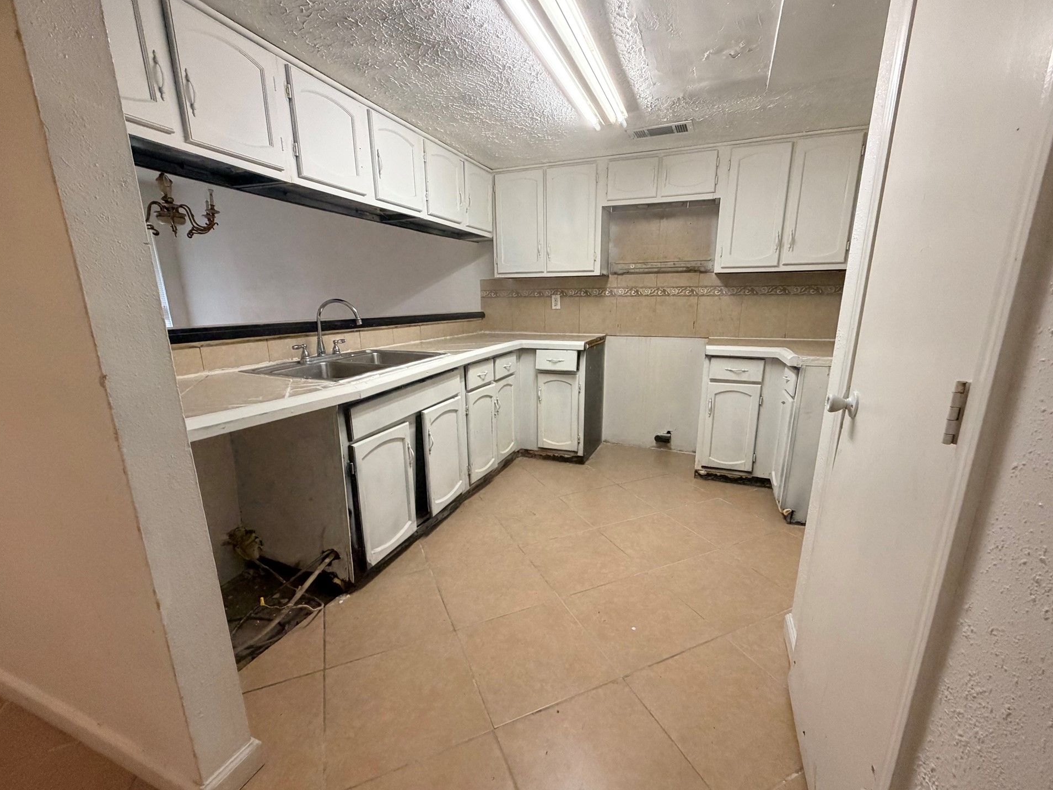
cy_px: 412
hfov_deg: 98.1
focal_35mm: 15
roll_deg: +0.3
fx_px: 456
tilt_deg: -13.8
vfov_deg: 81.7
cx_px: 538
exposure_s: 1/60
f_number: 2.2
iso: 320
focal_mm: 2.22
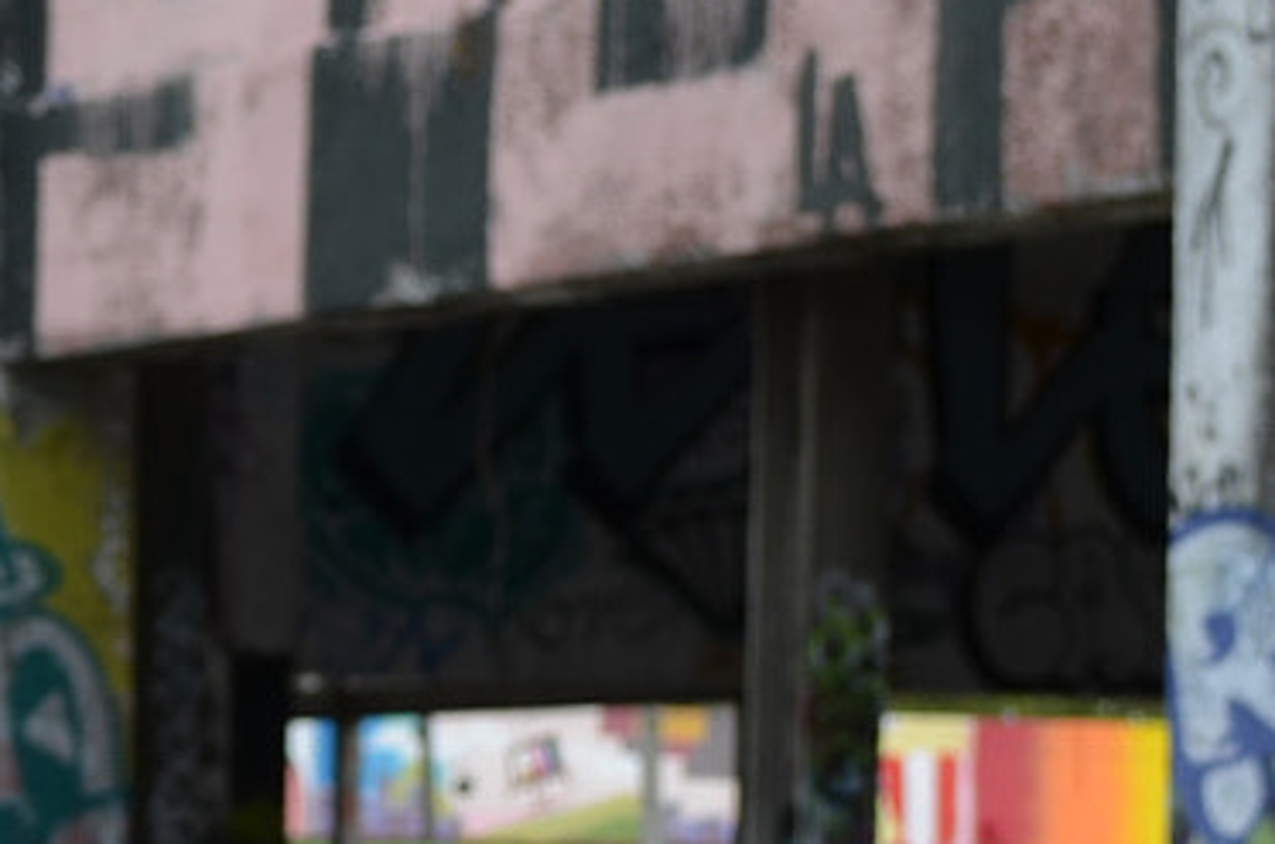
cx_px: -855
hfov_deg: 9.6
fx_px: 7280
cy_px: 1300
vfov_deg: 6.5
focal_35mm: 206
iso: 100
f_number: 7.1
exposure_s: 1/200
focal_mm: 32
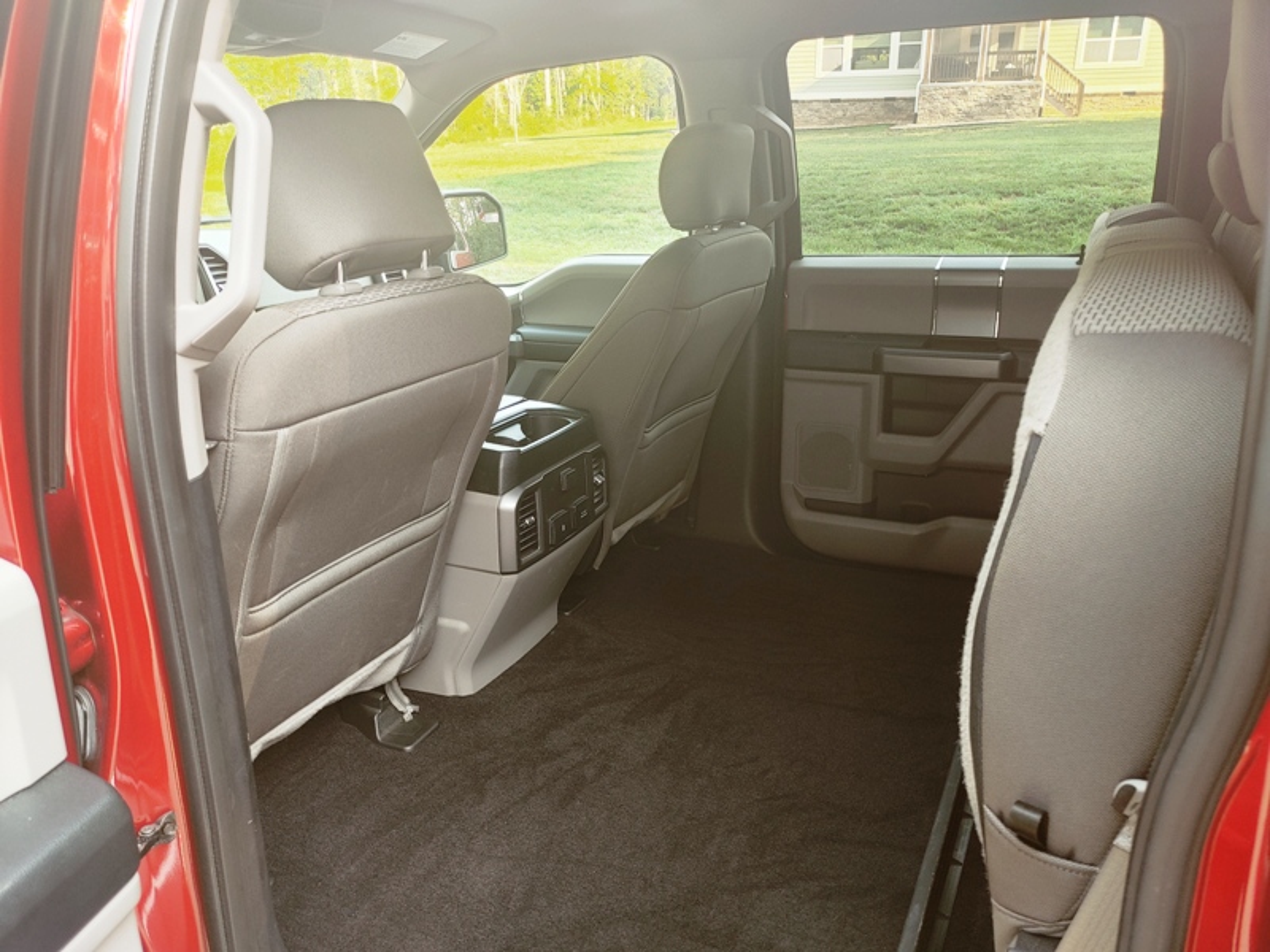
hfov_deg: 67.3
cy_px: 476
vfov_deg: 53.1
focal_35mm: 26
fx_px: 954
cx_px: 635
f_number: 1.8
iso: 50
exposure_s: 1/60
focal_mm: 5.58
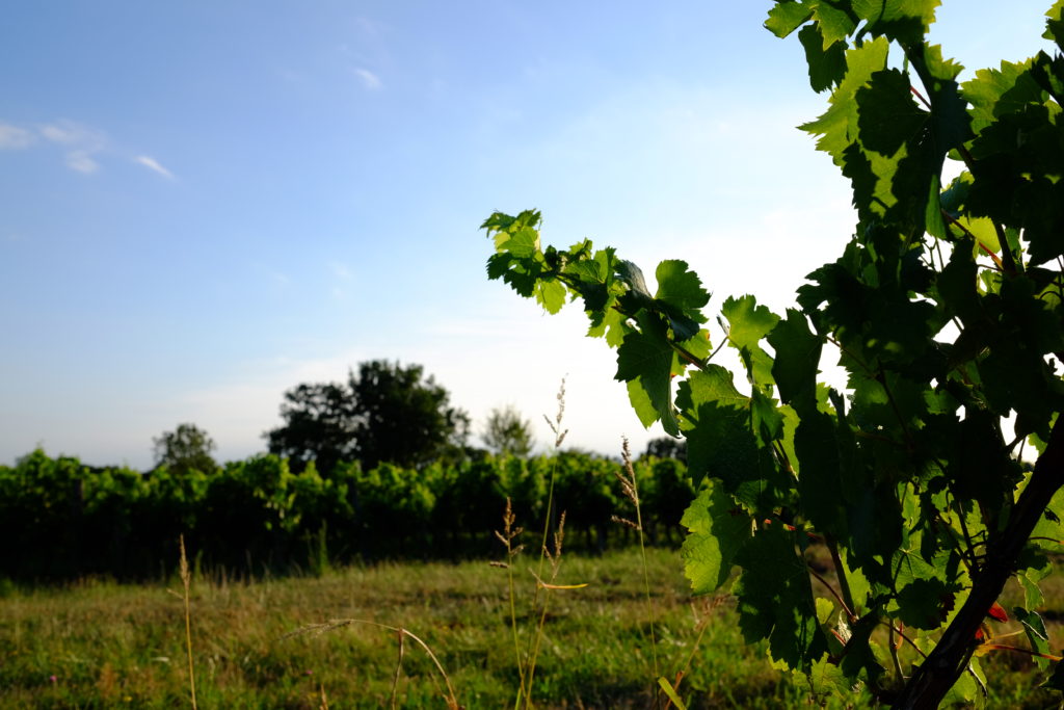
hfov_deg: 54.4
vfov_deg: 37.9
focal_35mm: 35
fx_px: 1035
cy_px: 355
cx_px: 532
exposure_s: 1/250
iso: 200
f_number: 7.1
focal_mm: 23
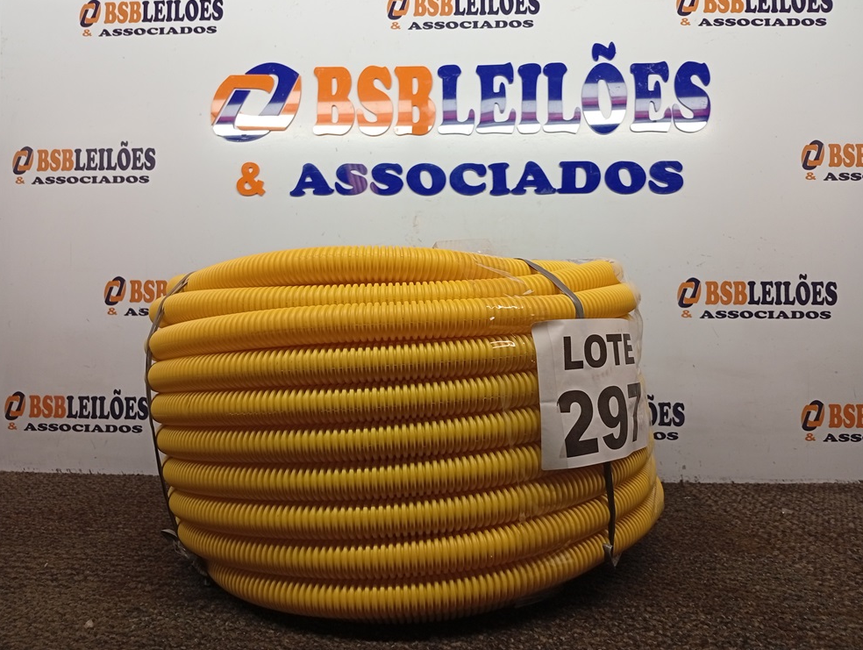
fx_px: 699
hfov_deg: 63.4
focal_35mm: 28
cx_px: 439
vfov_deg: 49.9
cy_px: 314
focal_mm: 3.98
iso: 187
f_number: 1.8
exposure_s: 1/30
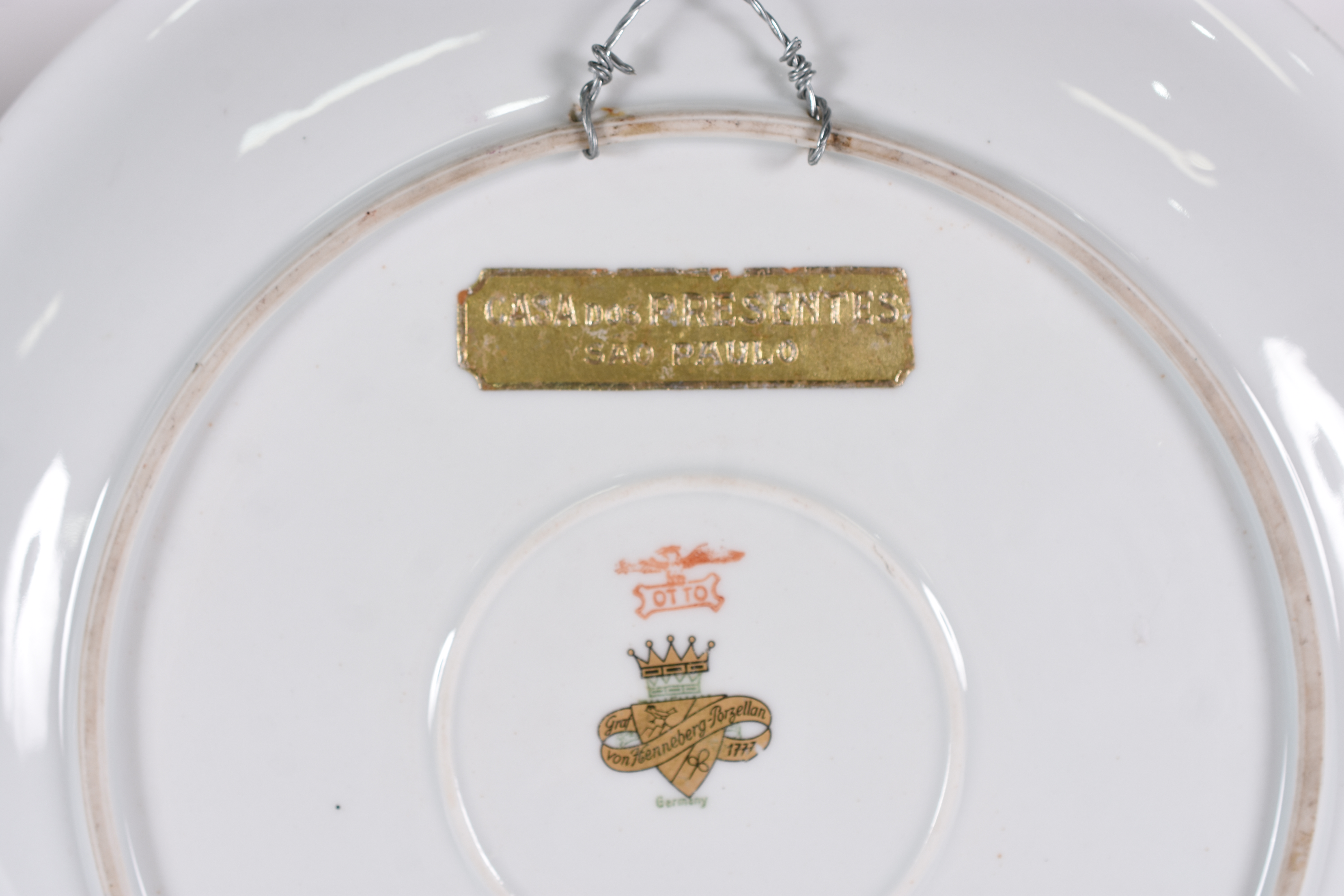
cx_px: 672
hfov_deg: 33.4
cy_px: 448
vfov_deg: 22.6
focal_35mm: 60
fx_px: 2240
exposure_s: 1/60
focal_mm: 40
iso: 160
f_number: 5.6
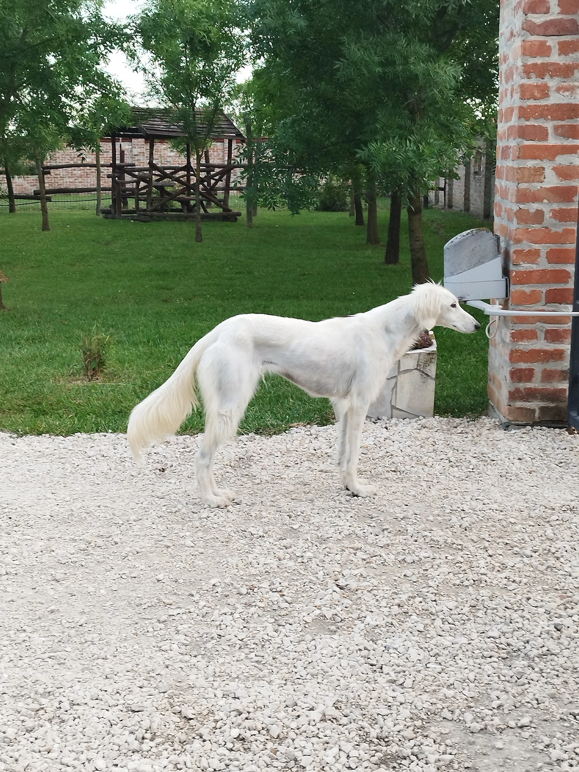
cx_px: 290
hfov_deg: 56.8
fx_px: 535
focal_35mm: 24
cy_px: 386
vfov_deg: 71.6
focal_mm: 5.89
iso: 70
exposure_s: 1/50
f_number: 1.89
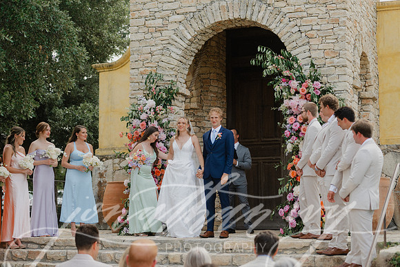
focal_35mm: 70
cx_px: 200
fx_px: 778
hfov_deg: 28.8
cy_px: 134
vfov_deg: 19.5
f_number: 2.8
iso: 200
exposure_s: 1/800
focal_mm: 70
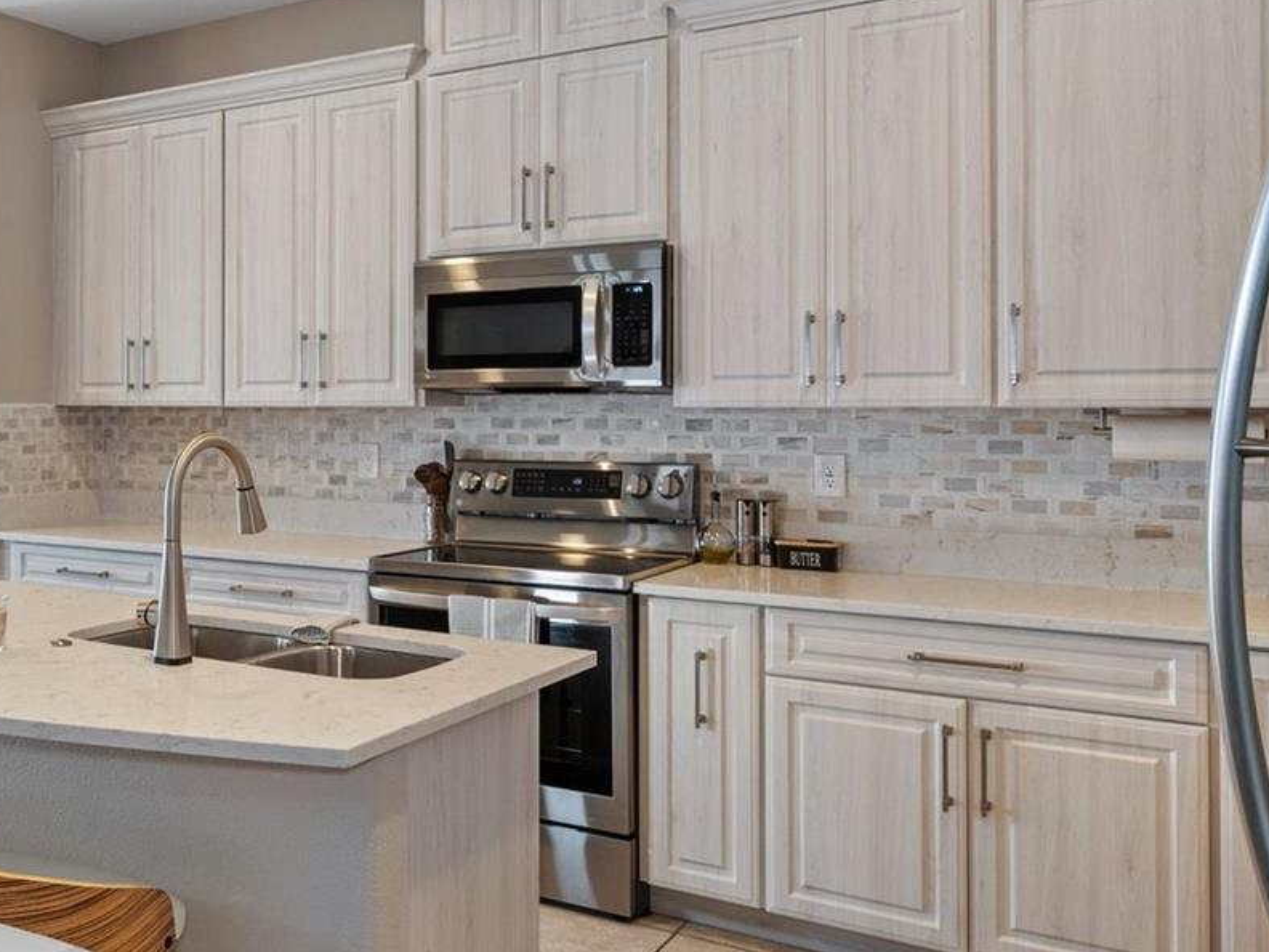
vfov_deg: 42.8
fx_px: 1210
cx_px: 155
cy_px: 397
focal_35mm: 33
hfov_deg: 50.0
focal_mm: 17
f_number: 8
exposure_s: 1/1.67
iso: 320
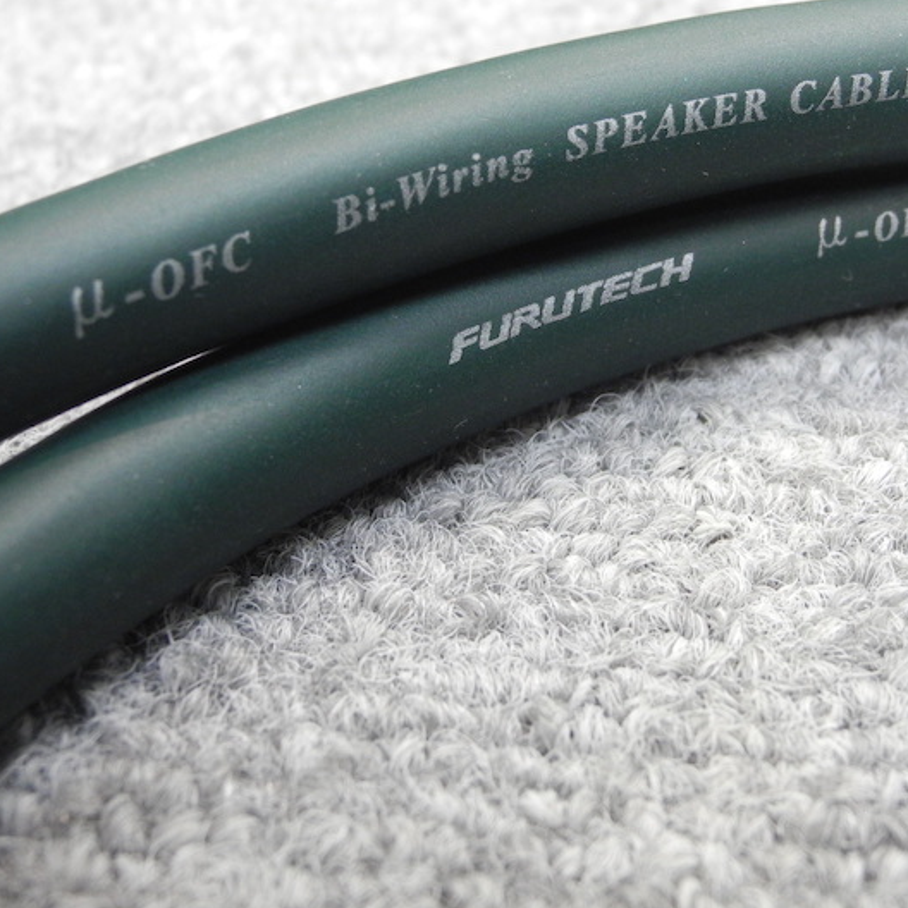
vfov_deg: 37.3
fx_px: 1335
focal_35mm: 45
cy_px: 346
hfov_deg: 37.0
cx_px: 640
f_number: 2.8
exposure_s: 1/26
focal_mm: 6
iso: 400
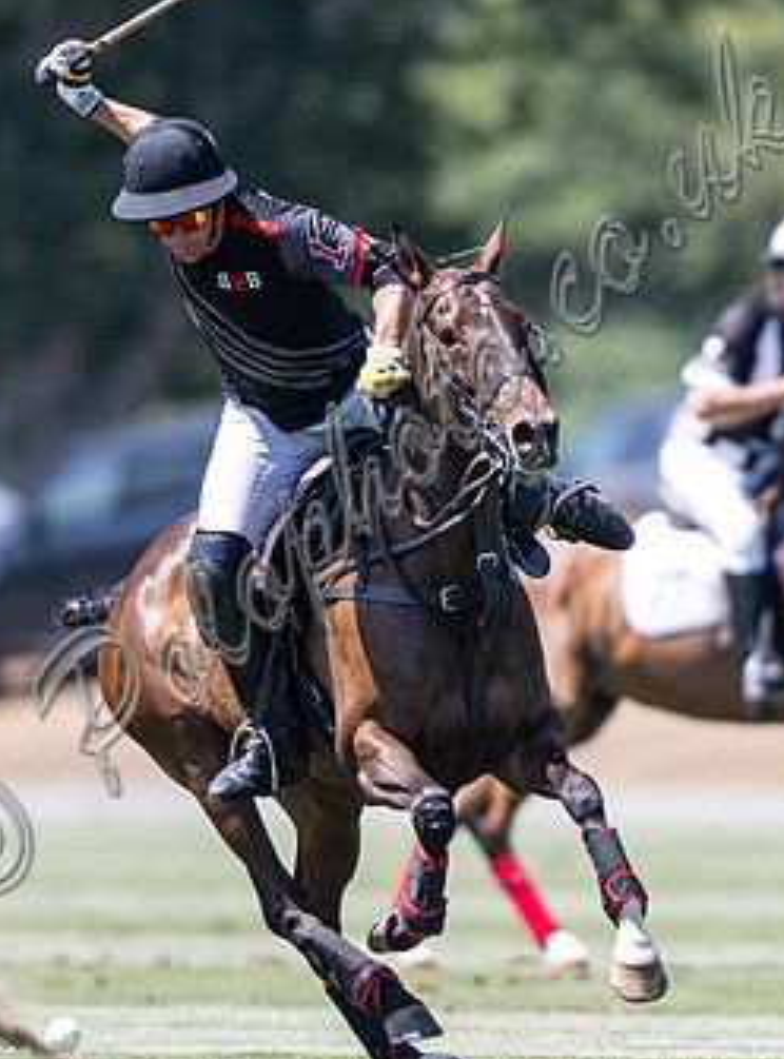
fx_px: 38248
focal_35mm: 1256
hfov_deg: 1.2
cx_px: 615
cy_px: 561
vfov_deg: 1.6
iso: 100
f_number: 2.8
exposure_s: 1/1250
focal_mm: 400
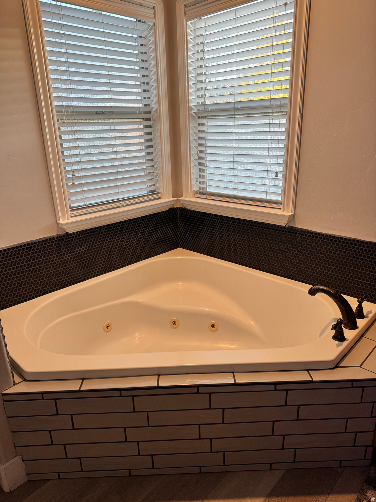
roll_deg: +2.1
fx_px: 348
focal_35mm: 24
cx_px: 188
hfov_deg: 56.8
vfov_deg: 71.6
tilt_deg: -19.7
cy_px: 251
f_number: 1.78
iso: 160
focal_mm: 6.76
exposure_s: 1/120
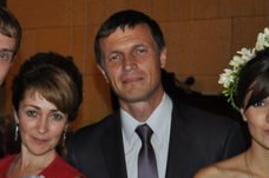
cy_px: 164
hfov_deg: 22.9
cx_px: 32
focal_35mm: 87
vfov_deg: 15.4
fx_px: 649
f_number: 4
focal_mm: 24
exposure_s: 1/60
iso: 800
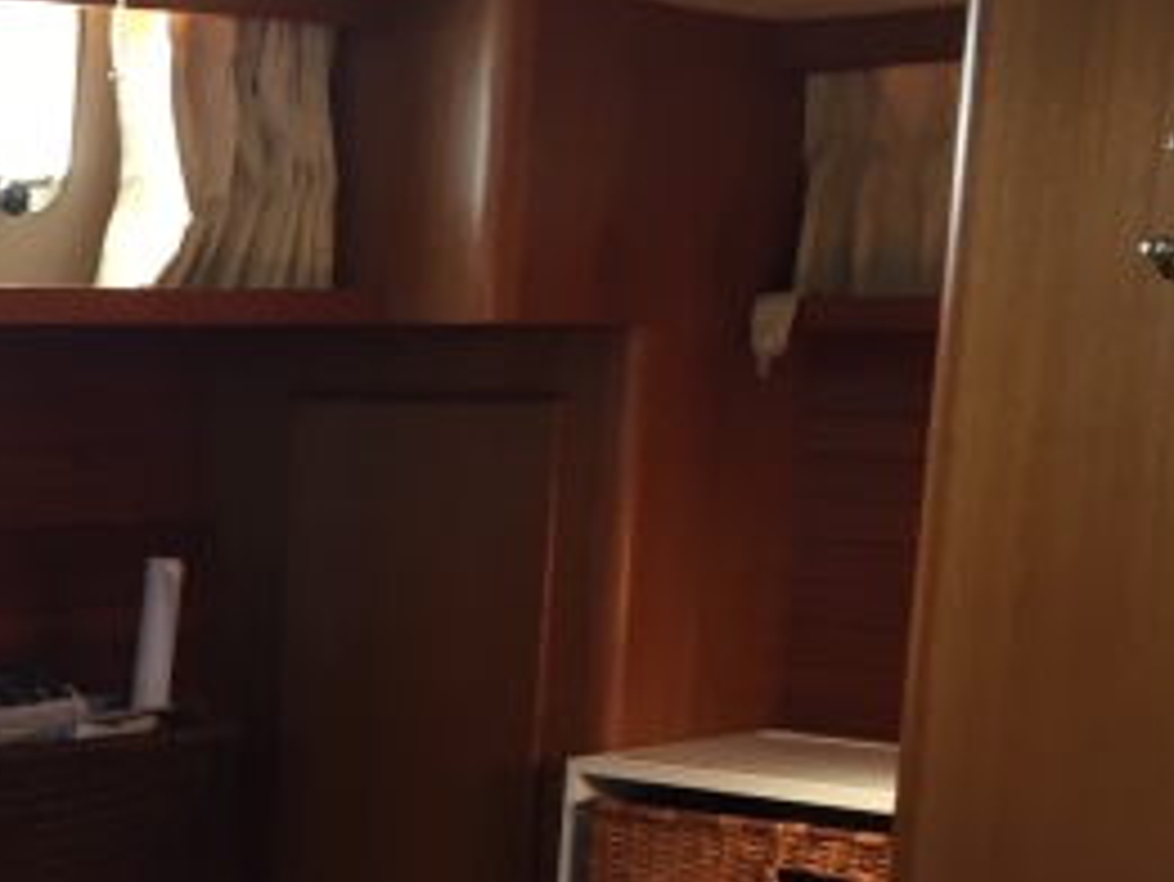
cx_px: -288
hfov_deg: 20.4
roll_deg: +0.6
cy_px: 1022
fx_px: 3020
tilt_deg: -11.9
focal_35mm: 89
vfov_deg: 16.0
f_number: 2.2
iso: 64
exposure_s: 1/30
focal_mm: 4.15
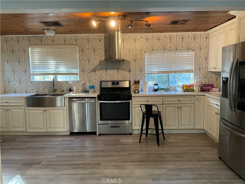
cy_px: 92
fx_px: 205
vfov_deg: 48.2
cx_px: 122
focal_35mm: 29
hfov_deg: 61.7
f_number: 1.8
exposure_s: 1/60
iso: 200
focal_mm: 3
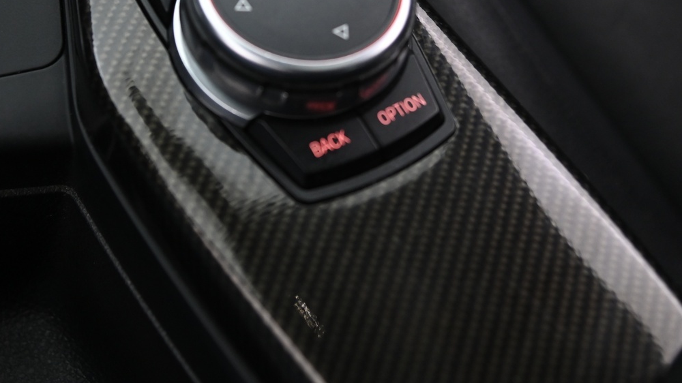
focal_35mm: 68
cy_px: 54
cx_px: 265
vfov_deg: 17.5
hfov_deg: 30.9
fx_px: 1229
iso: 2000
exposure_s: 1/15
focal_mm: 40
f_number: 4
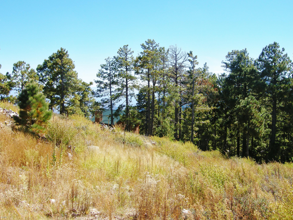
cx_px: 147
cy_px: 111
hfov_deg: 51.4
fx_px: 305
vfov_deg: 39.7
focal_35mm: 36
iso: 64
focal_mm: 7.5
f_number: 5.4
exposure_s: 1/184
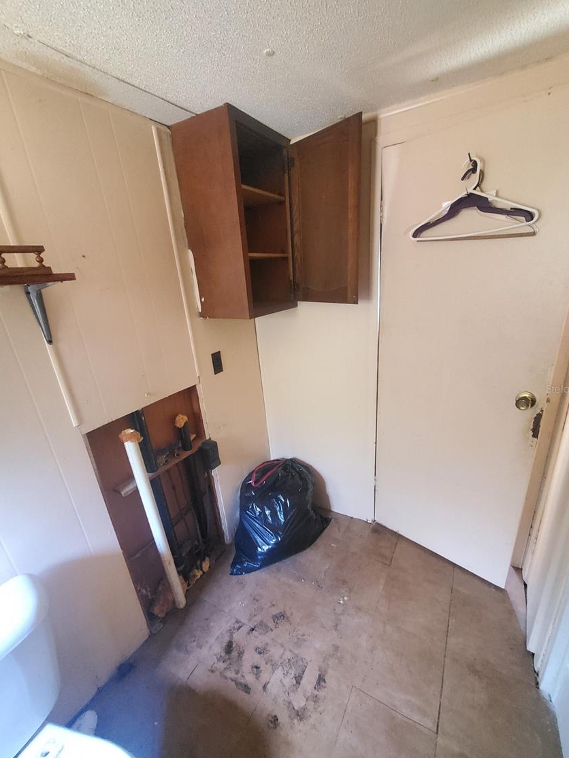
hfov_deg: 85.7
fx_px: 307
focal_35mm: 14
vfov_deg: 102.0
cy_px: 389
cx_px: 288
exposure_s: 1/9
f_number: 2.2
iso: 1600
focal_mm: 1.8
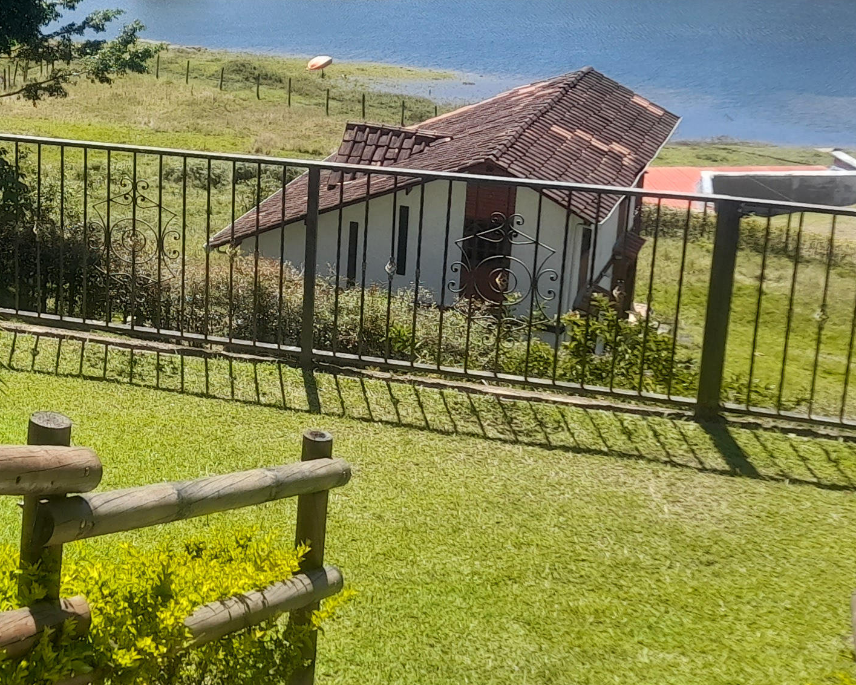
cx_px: -105
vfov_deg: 21.9
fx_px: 1748
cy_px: 136
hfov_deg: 25.4
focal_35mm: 69
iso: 20
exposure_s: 1/310
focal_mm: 4.6
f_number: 2
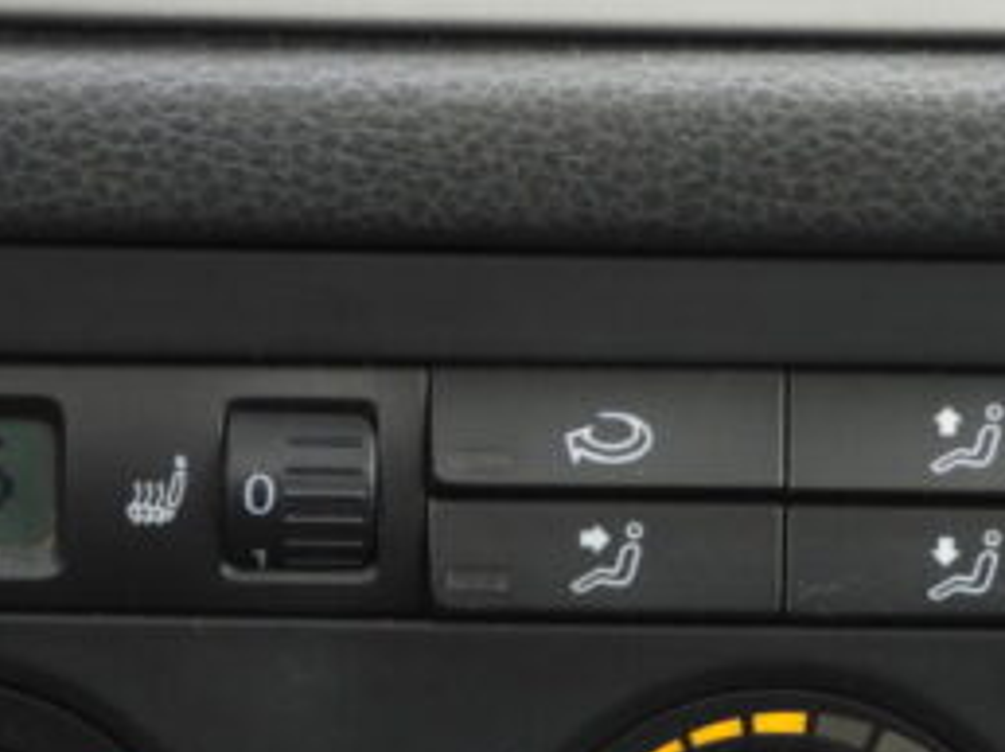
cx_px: 783
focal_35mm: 268
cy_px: 717
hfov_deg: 7.4
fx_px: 7774
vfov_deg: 5.5
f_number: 3.5
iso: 180
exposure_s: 1/60
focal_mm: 17.5
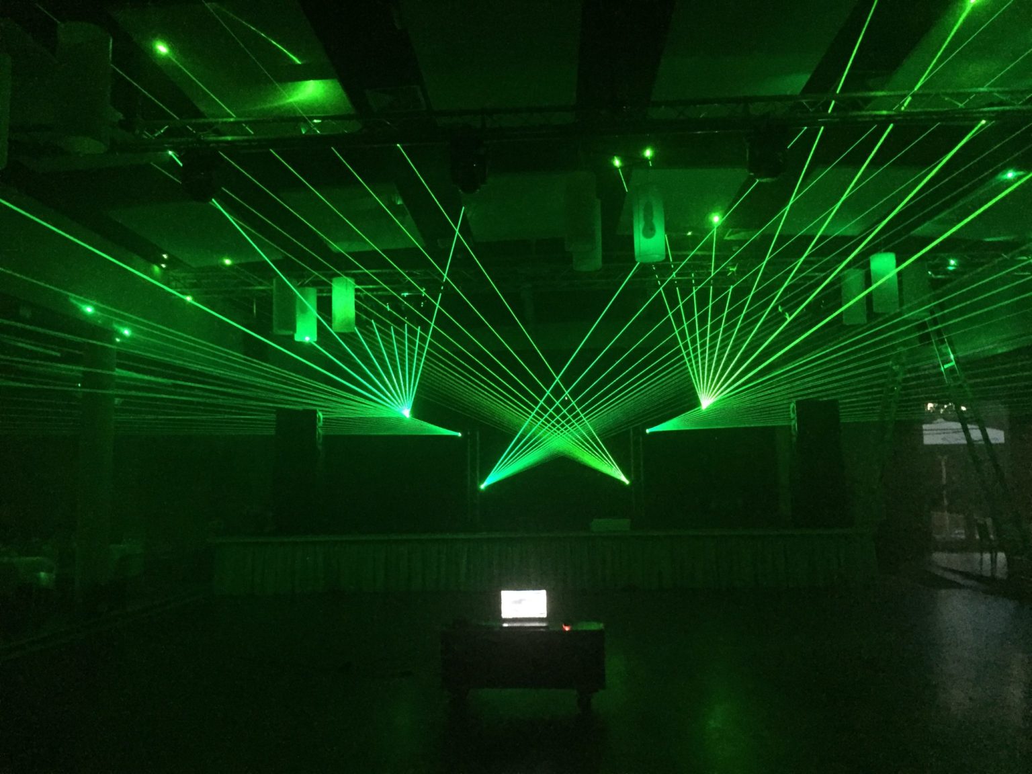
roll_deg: +0.1
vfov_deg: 48.2
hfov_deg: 61.7
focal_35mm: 29
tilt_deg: +6.1
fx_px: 865
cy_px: 387
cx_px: 516
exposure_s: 1/17
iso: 1000
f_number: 2.2
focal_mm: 4.15
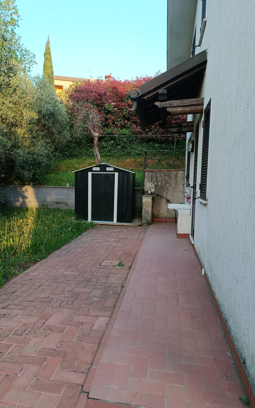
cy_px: 208
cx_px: 99
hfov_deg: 47.3
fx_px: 289
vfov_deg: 70.4
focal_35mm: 26
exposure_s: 1/100
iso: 170
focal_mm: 5.24
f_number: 1.7
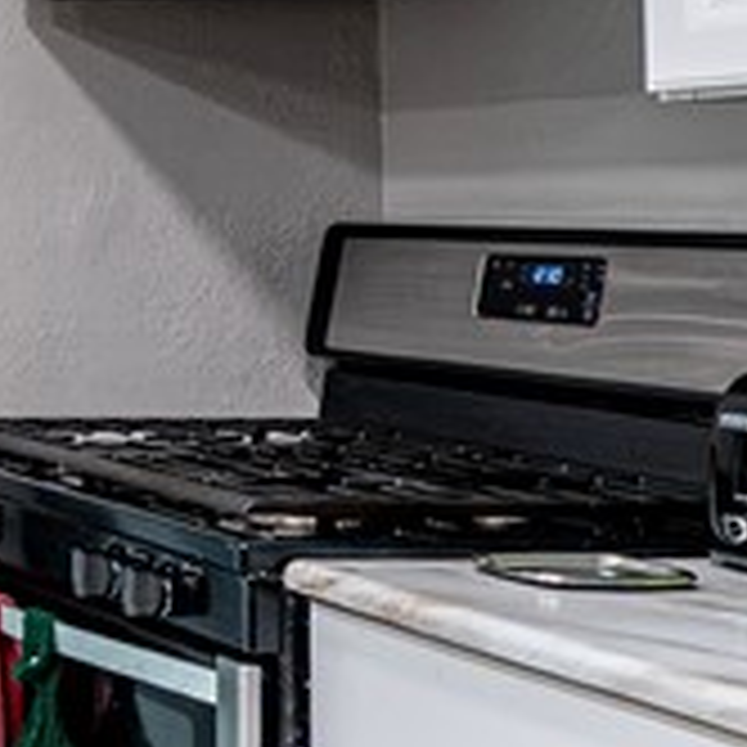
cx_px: -970
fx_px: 1904
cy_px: 236
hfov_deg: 15.0
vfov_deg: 22.1
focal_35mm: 78
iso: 1600
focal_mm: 14
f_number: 8
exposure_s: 1/50
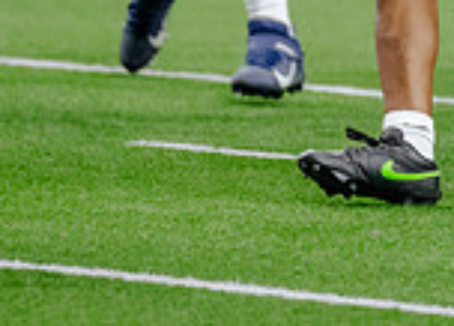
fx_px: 13918
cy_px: -208
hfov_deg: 1.9
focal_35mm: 1078
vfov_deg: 1.3
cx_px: 526
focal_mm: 200
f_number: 2.8
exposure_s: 1/1250
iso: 3200
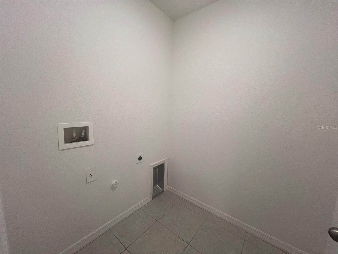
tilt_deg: -8.3
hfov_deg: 106.2
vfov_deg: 89.9
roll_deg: -2.0
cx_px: 169
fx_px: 127
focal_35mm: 13
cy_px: 127
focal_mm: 1.57
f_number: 1.8
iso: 125
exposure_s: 1/120
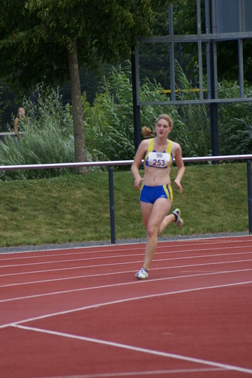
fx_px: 3937
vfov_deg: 5.5
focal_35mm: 375
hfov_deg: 3.7
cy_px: 189
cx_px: 126
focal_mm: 250
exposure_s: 1/500
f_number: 5.6
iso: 320
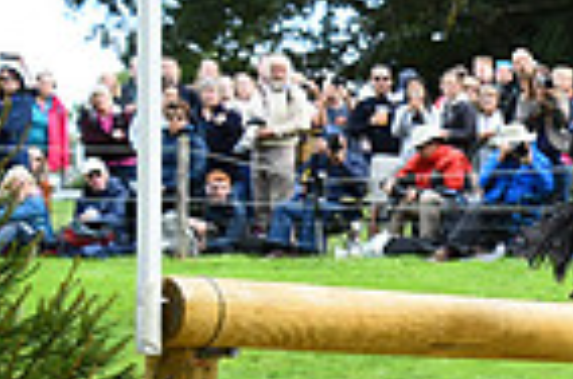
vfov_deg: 7.6
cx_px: 1065
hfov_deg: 10.7
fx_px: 2859
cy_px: 379
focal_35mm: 180
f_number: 4.2
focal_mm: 44
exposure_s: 1/1250
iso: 1000
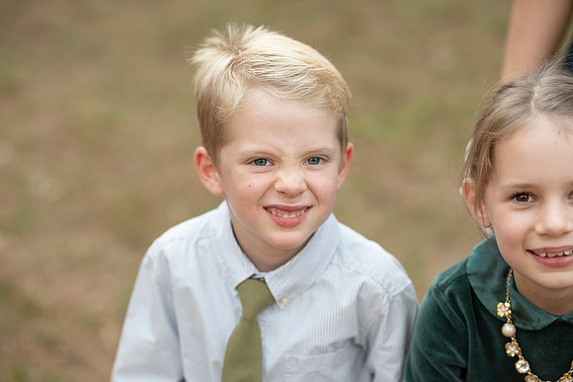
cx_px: 286
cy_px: 191
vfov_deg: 16.1
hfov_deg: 23.9
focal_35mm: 85
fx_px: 1353
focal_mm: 85
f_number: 2.5
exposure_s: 1/640
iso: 640
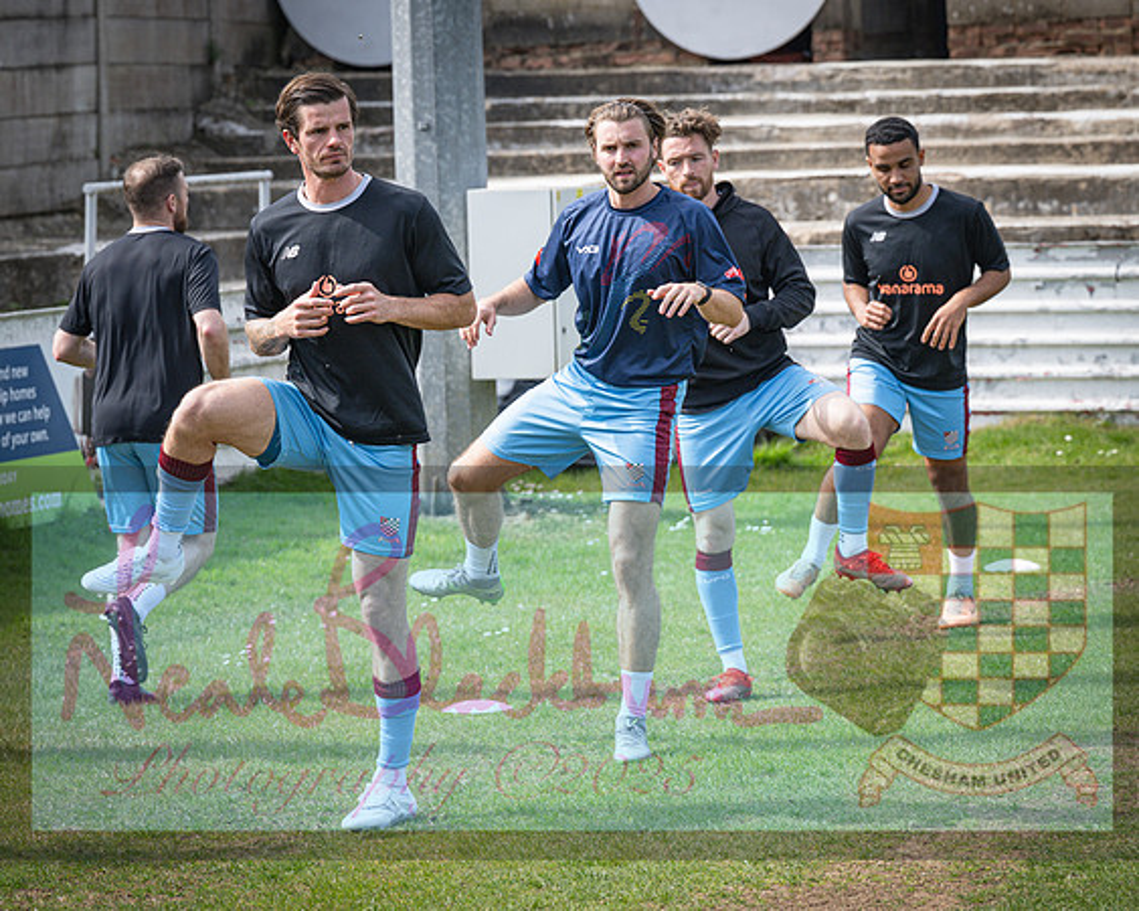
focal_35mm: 152
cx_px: 303
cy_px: 387
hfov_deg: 12.7
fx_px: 5118
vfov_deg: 10.2
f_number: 4.5
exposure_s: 1/1000
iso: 200
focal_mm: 96
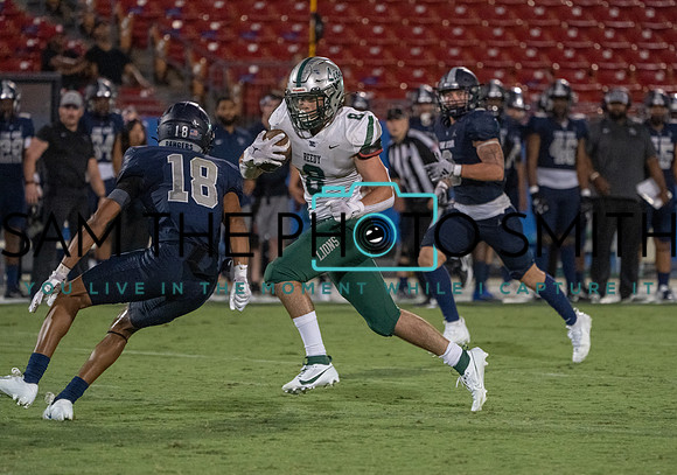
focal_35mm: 376
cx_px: 399
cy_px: 266
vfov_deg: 3.8
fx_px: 7178
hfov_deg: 5.4
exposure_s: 1/1000
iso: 10000
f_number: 5.6
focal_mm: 324
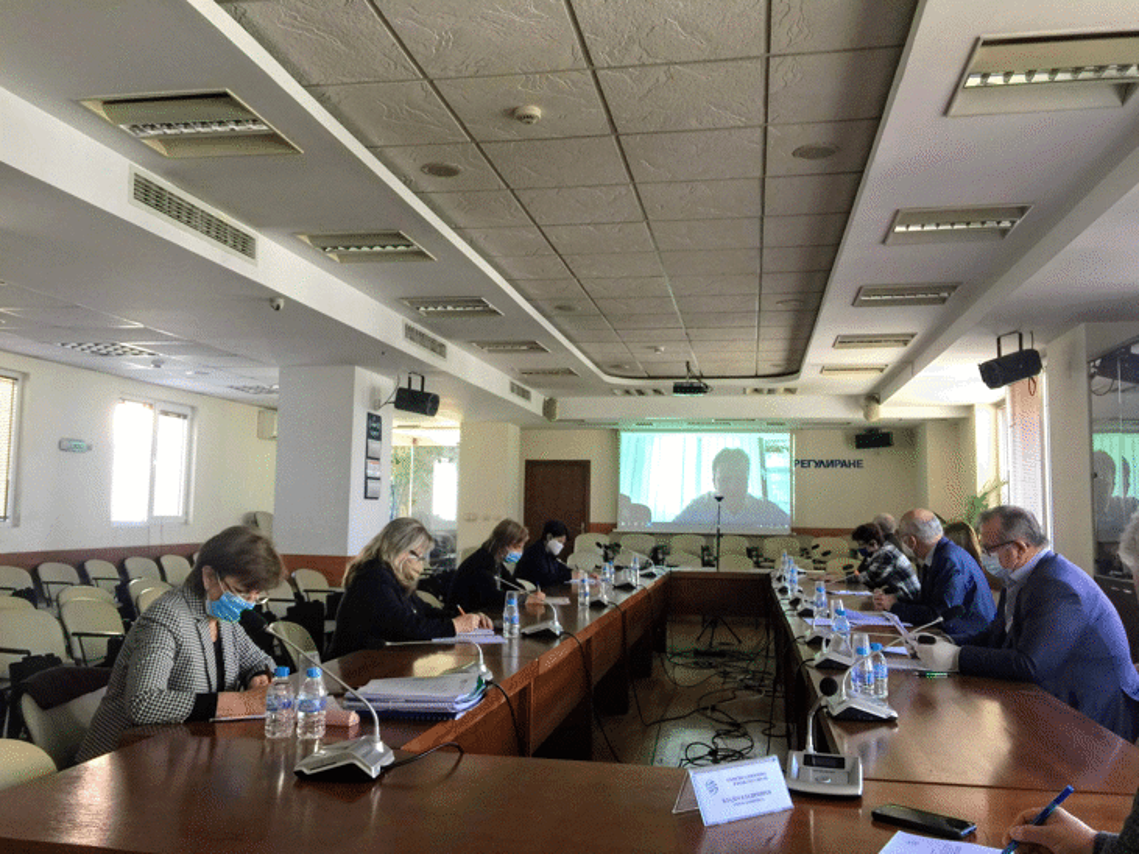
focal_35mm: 29
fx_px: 954
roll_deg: -1.5
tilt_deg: +5.4
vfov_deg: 48.2
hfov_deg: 61.7
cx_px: 570
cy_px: 427
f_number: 2.2
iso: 40
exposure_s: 1/33
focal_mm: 4.15
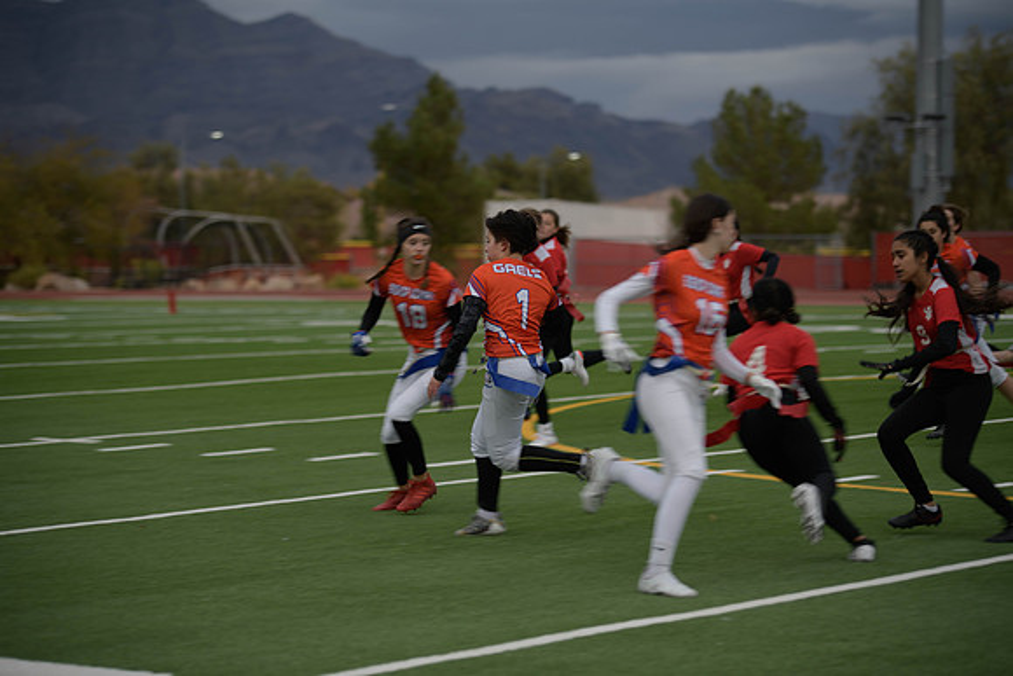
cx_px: 506
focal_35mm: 112
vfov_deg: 12.2
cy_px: 338
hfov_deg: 18.3
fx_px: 3152
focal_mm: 112
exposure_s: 1/200
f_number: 2.8
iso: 72
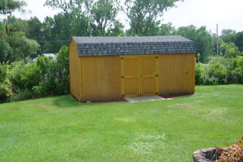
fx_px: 314
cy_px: 81
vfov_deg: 28.9
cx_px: 122
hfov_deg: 42.3
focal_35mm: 46
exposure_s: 1/100
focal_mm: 31
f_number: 13
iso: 200
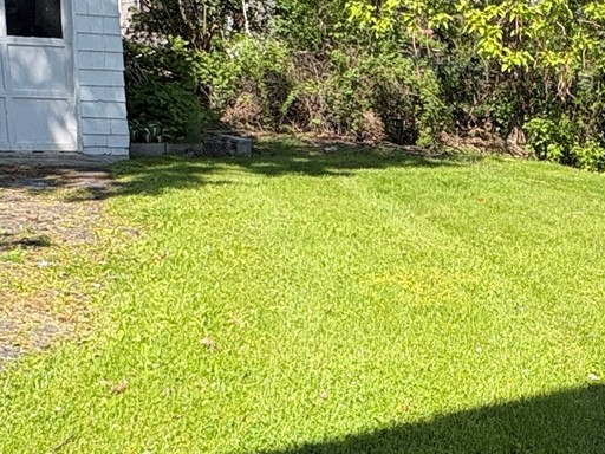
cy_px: 350
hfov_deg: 33.5
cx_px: 471
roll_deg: -2.6
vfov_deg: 25.7
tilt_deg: -16.7
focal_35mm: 56
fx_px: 979
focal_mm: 2.22
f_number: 2.2
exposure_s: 1/821
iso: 40
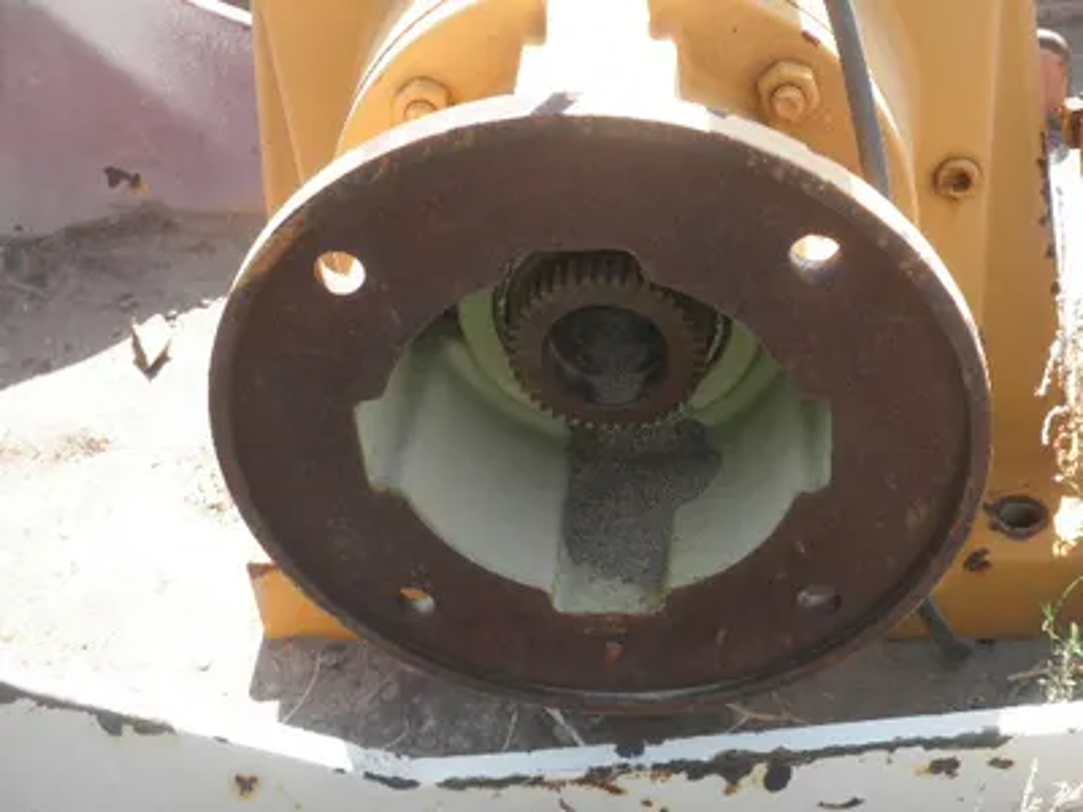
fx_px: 1846
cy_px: 406
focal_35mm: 59
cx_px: 542
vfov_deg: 24.8
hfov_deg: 32.7
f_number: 3.8
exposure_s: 1/125
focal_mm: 10.5
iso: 64
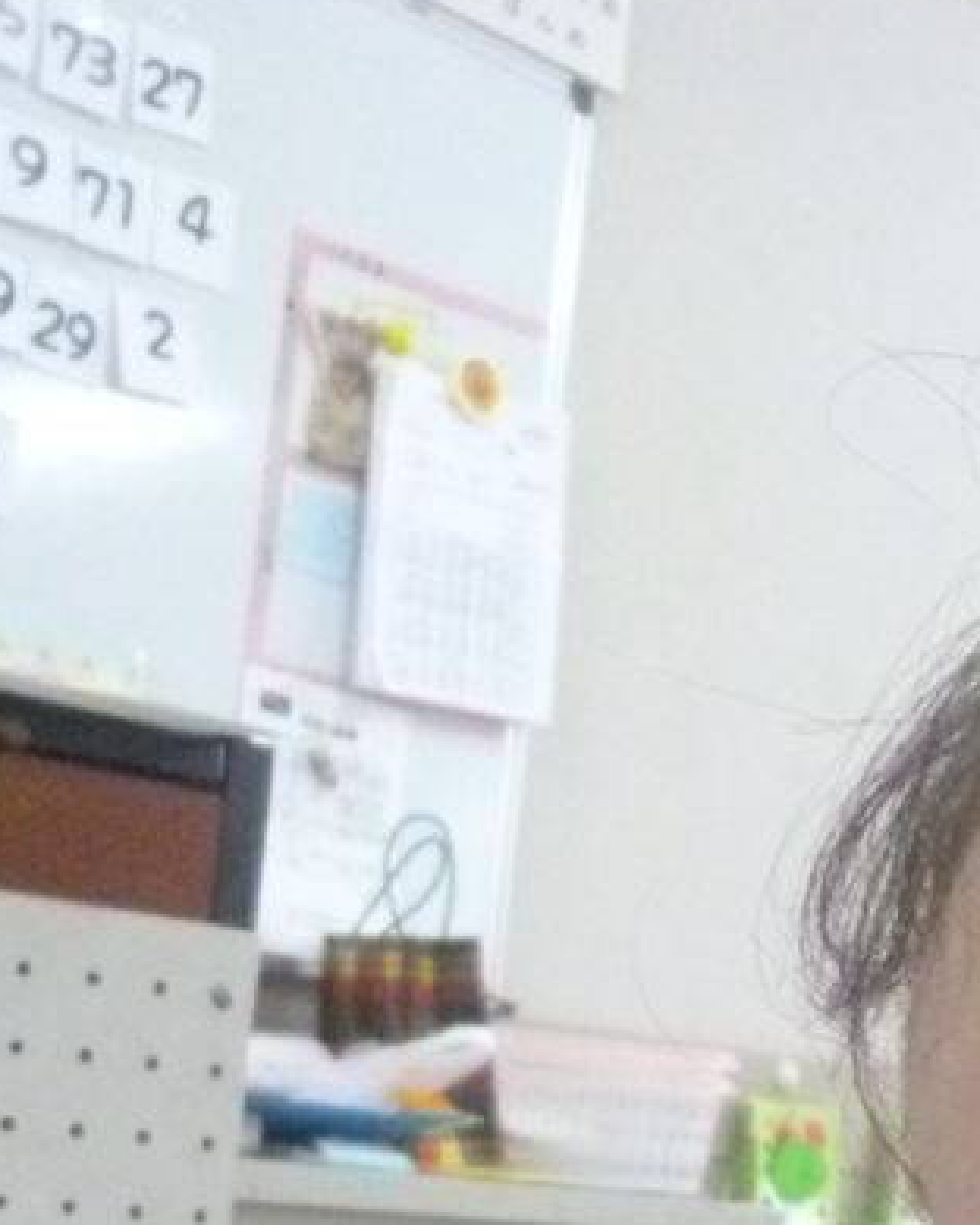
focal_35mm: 80
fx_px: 2900
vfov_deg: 22.5
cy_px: 1360
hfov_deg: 17.4
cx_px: 1439
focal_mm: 4.5
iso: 800
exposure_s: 1/60
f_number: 2.8
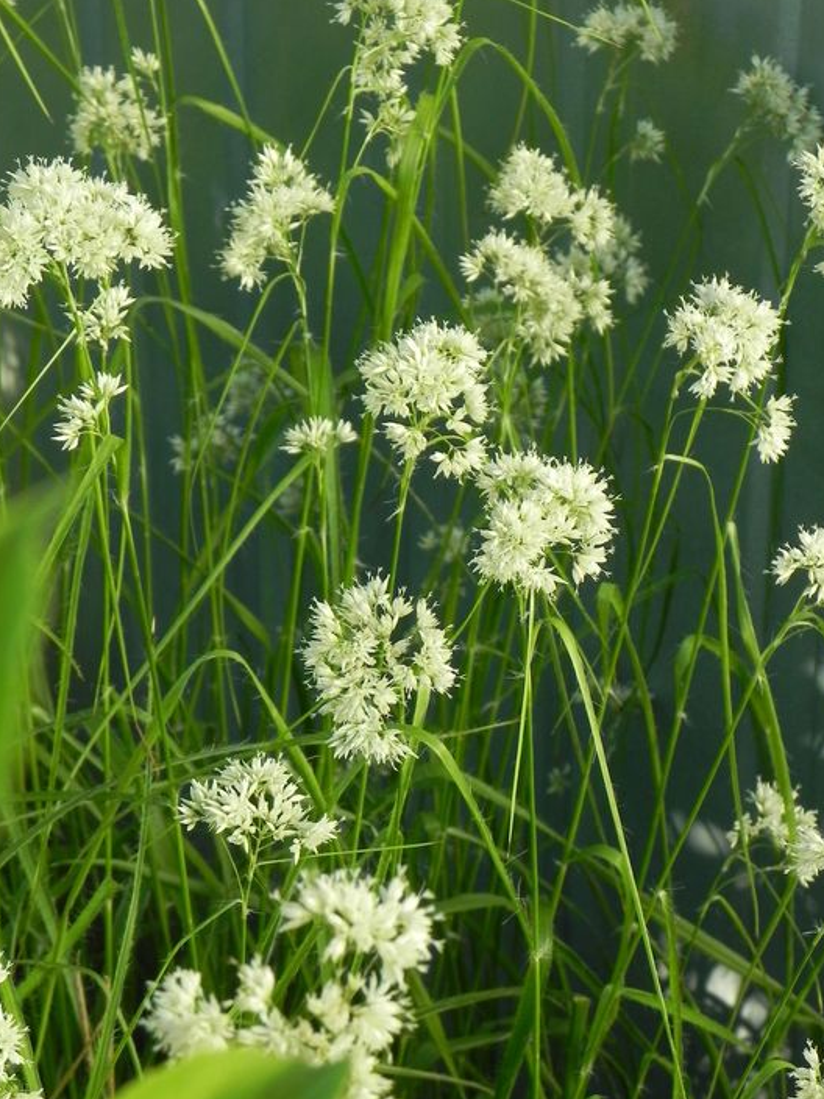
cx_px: 434
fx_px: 4221
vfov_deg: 14.8
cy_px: 514
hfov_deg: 11.1
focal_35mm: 133
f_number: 5
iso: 160
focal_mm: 20.8
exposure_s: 1/250
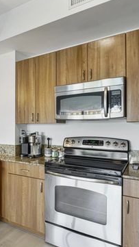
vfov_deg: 71.9
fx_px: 170
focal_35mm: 26
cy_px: 128
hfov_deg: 41.3
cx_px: 17
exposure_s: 1/4
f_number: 8
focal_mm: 14
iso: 250
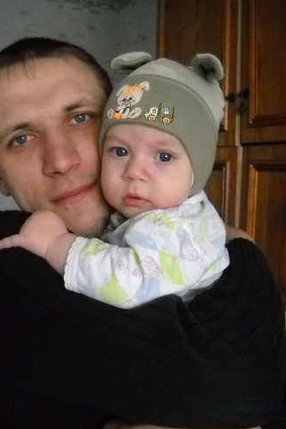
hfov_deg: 28.0
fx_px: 572
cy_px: 228
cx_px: 114
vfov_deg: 41.1
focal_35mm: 48
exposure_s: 1/209
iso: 800
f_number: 3.1
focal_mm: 6.72
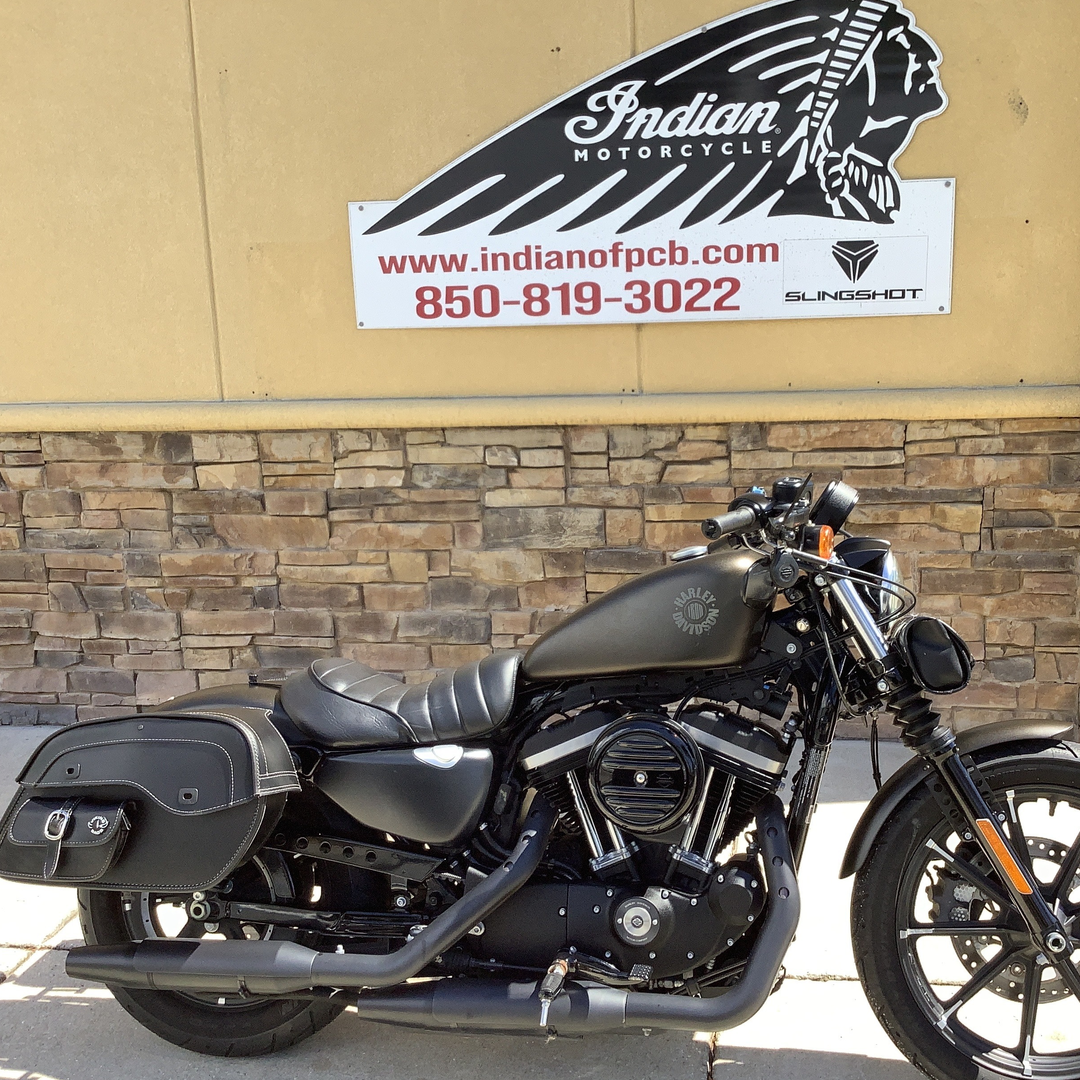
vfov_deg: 44.9
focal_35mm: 37
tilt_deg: -12.2
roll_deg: +1.4
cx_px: 617
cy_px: 544
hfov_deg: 44.8
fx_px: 1306
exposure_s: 1/476
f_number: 2.4
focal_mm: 3.3
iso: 25
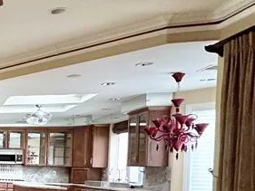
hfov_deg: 22.4
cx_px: -200
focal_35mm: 51
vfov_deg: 27.7
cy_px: 167
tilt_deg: -0.2
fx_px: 376
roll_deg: -2.4
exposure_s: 1/60
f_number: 2.2
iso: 400
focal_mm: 2.22
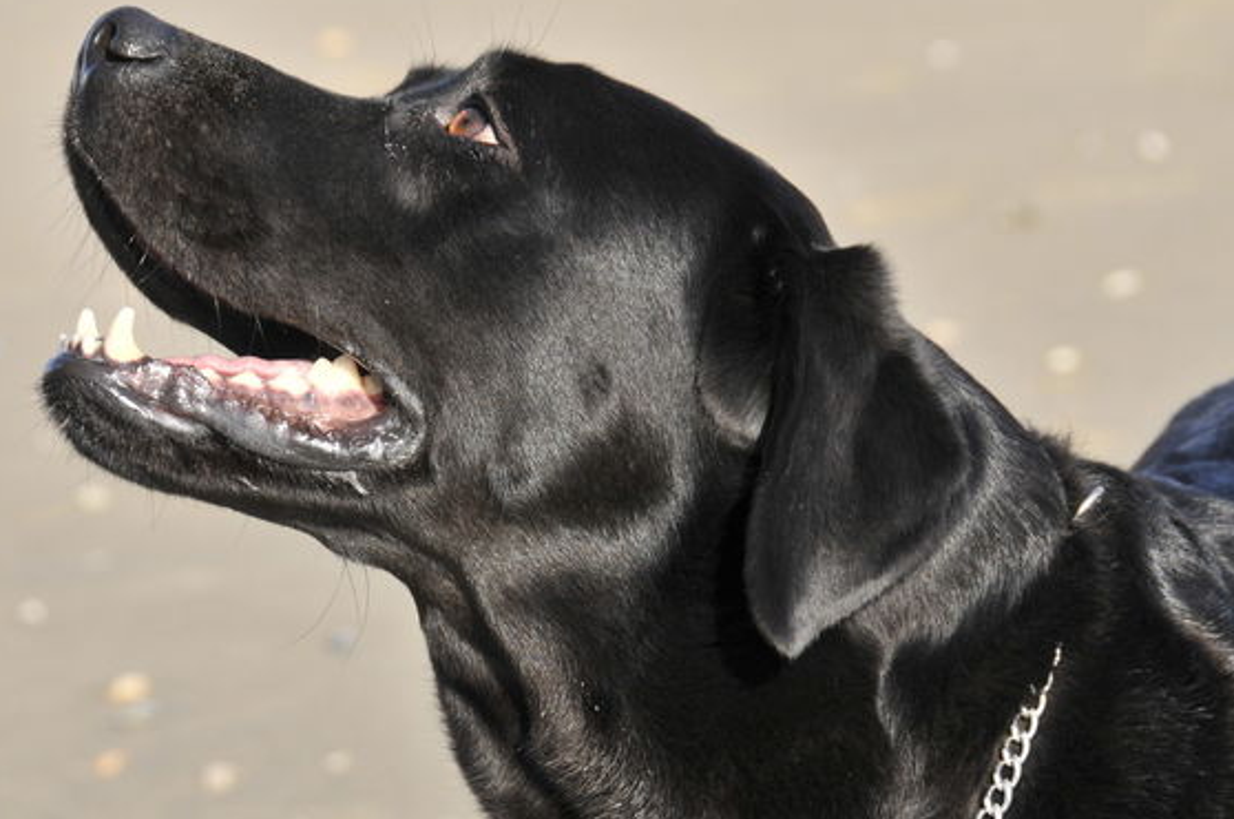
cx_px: 548
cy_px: 346
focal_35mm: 271
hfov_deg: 7.6
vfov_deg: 5.1
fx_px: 9273
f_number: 7.1
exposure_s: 1/400
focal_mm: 112
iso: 200
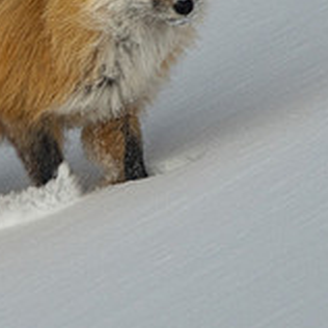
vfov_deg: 1.5
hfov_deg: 1.5
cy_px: 146
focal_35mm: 1172
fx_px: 12564
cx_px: 91
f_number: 9
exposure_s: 1/160
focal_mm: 250
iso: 100
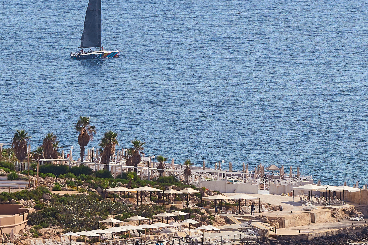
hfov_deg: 4.6
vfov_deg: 3.1
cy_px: 123
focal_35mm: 446
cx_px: 75
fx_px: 4559
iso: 50
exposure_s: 1/800
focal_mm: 127
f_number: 3.5
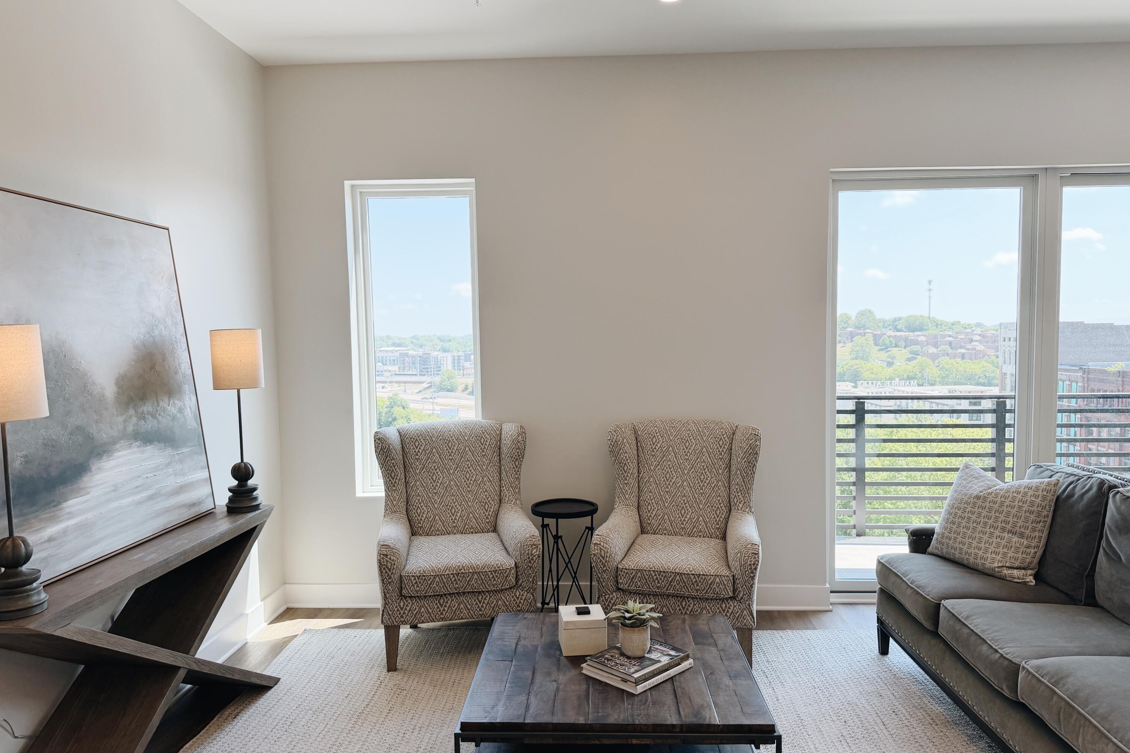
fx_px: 785
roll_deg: +0.4
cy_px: 391
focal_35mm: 25
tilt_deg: -4.6
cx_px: 564
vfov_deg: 51.3
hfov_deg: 71.5
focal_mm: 6.76
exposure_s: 1/617
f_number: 1.78
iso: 100
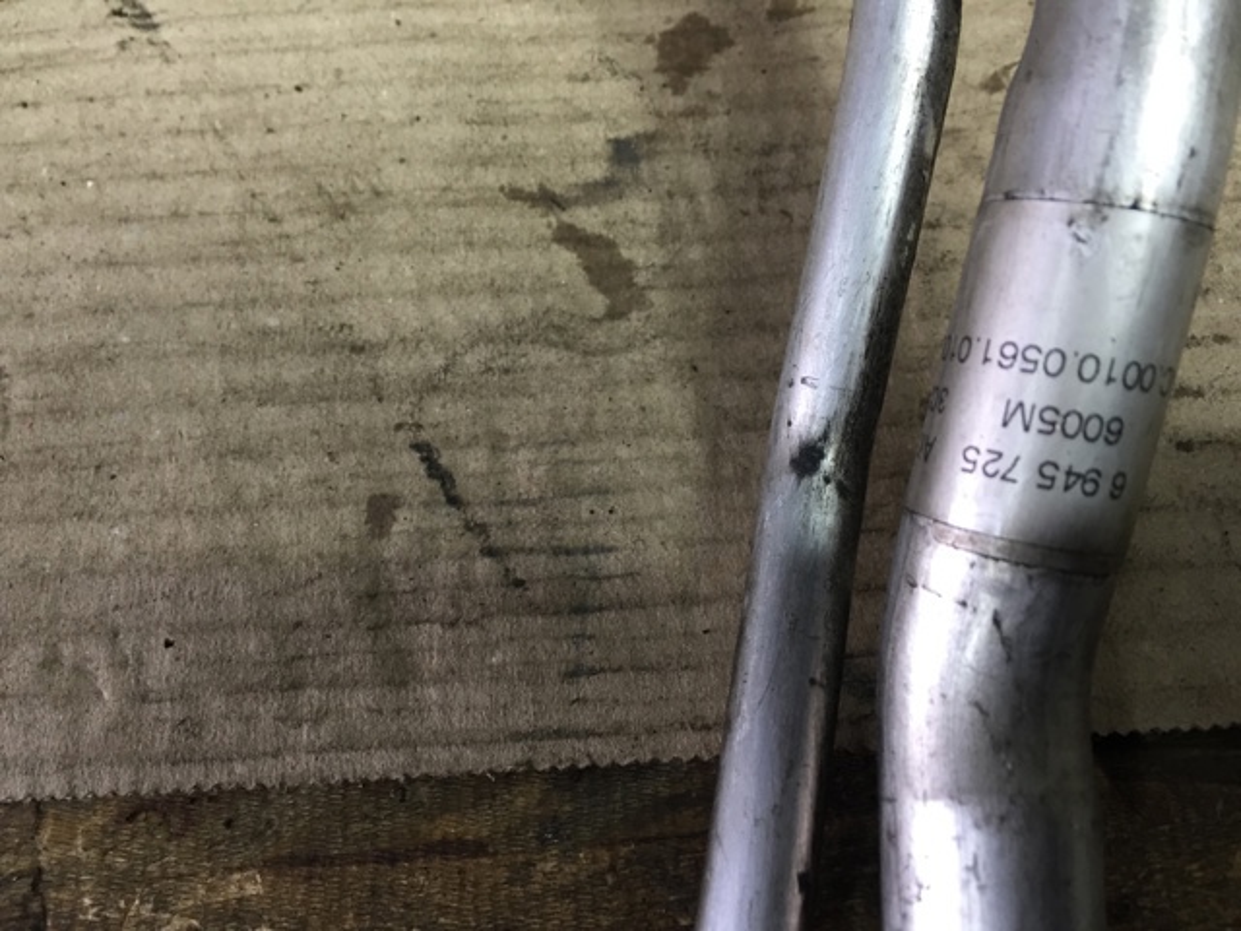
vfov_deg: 48.2
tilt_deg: -65.3
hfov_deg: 61.7
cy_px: 466
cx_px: 620
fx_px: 1040
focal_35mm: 29
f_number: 2.2
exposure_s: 1/33
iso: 64
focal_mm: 4.15
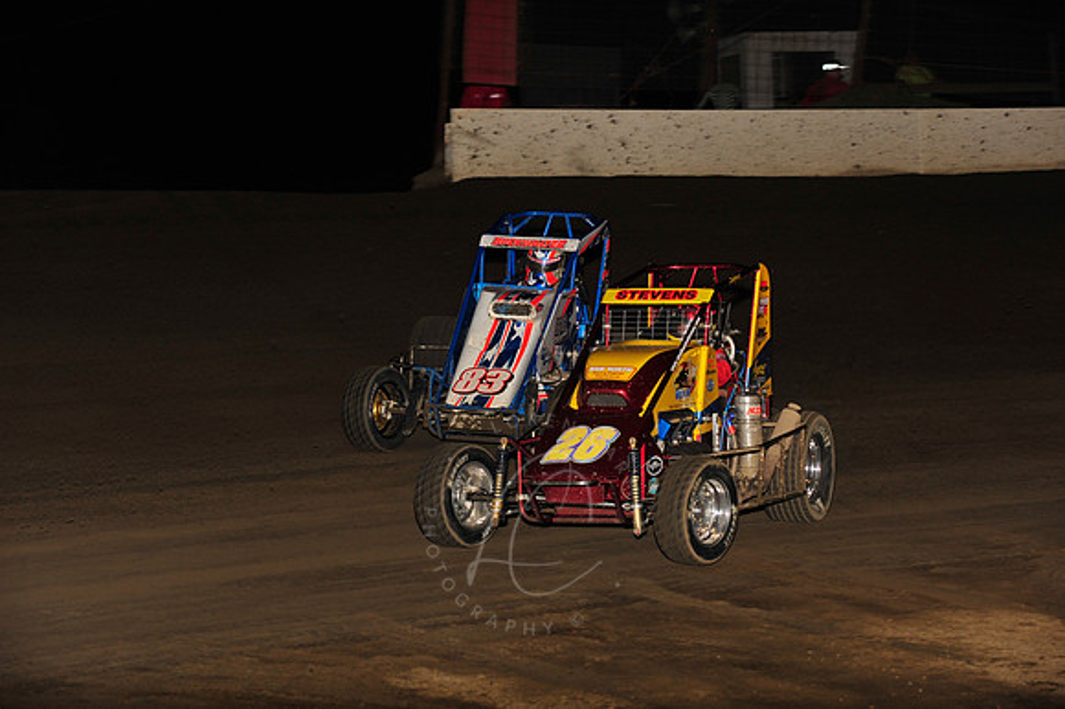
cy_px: 354
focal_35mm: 112
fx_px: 3311
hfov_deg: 18.3
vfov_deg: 12.2
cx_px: 532
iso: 800
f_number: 6.3
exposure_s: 1/320
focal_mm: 112
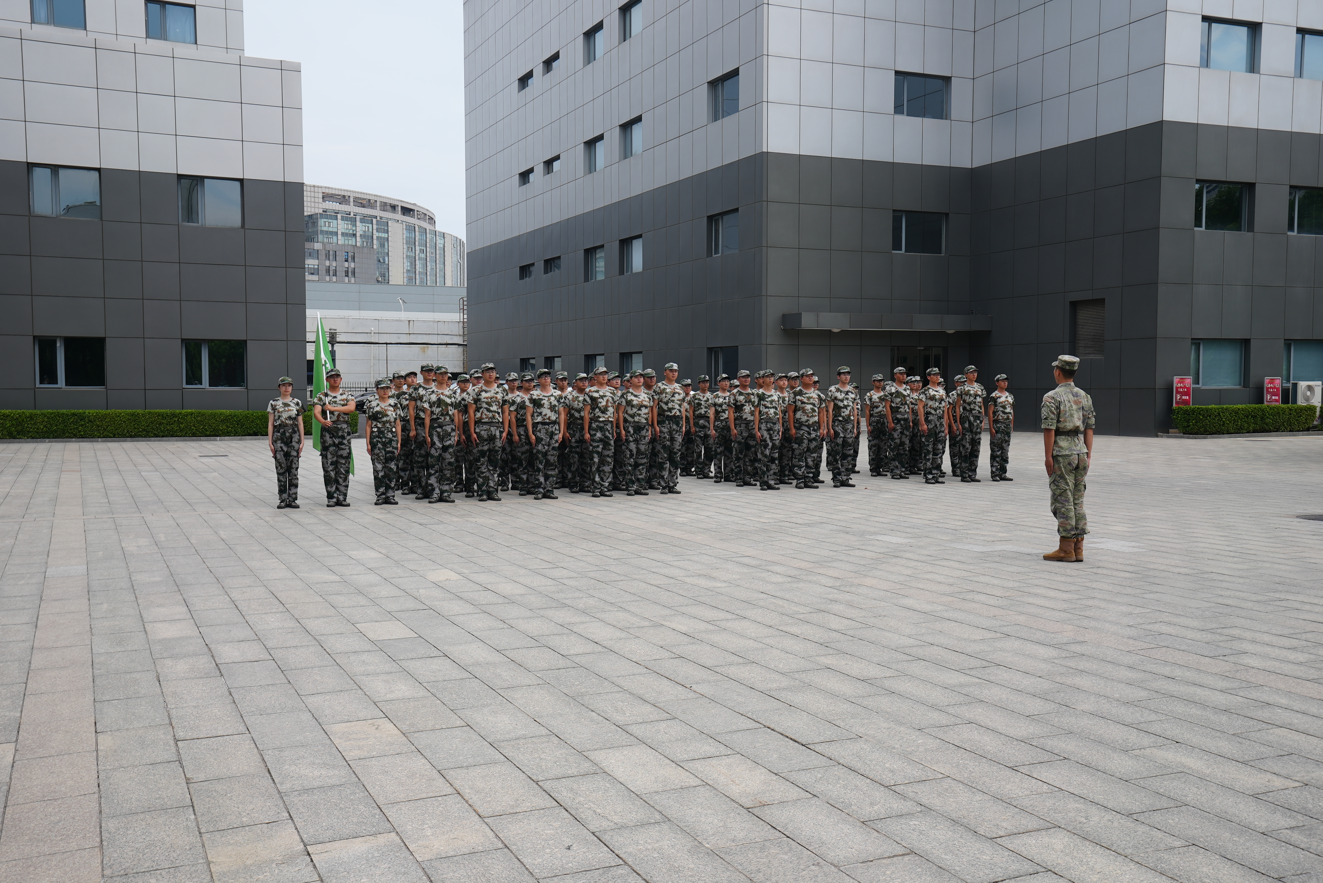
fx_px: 1287
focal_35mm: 35
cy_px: 442
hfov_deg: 54.4
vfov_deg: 37.9
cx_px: 662
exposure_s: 1/250
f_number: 5
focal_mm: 35
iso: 80
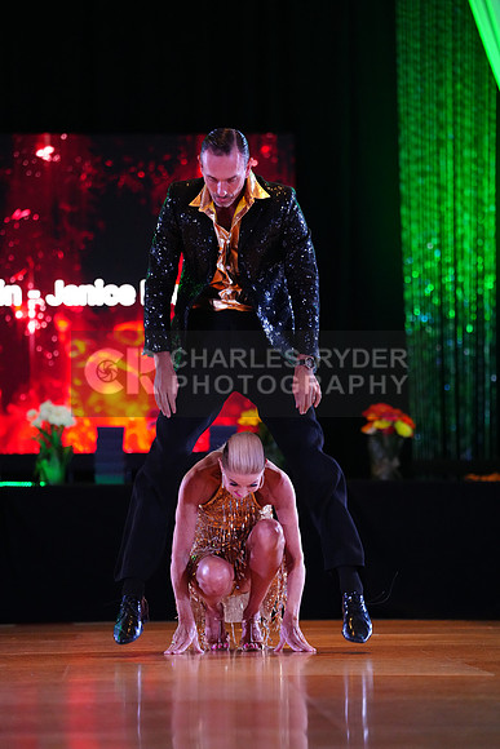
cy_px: 374
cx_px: 250
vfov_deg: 14.2
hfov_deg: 9.5
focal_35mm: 144
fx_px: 2998
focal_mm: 144
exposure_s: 1/400
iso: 6400
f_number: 2.8
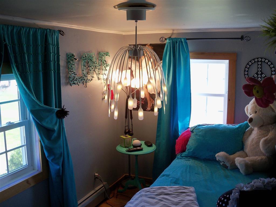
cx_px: 138
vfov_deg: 40.7
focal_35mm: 35
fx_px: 279
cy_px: 104
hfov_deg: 52.6
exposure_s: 1/40
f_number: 3.5
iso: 160
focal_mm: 6.2
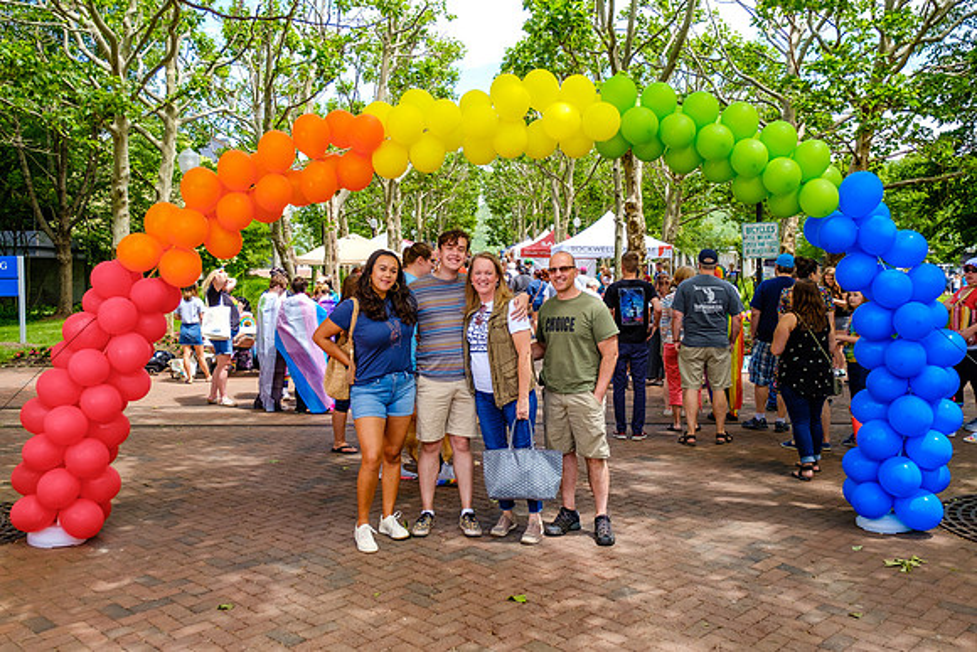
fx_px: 851
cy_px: 317
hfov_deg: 59.7
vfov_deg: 41.9
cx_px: 487
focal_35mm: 31
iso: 400
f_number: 2.8
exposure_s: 1/900
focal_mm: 18.7
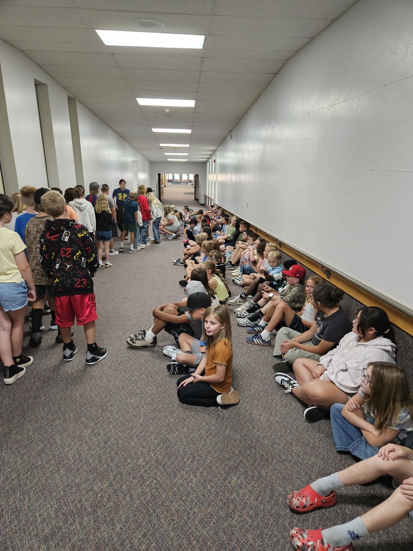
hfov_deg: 58.9
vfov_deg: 73.9
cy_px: 276
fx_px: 366
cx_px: 206
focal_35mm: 23
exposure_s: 1/120
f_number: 1.8
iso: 1000
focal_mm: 5.4
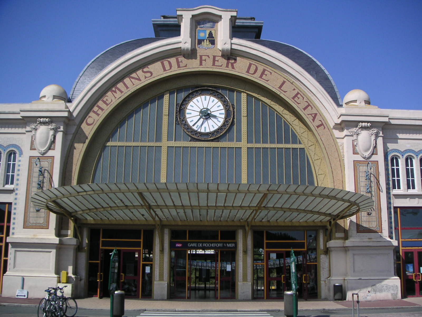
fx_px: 451
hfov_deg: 50.1
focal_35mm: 37
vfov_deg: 38.7
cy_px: 158
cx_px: 211
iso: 50
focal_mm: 5.7
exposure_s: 1/250
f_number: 6.7
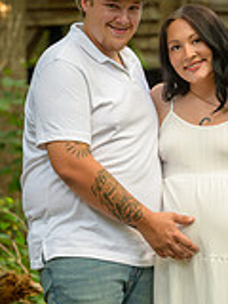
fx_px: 2494
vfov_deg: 7.0
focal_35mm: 284
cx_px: 194
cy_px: 270
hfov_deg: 5.2
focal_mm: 105
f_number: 3.3
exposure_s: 1/125
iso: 1100
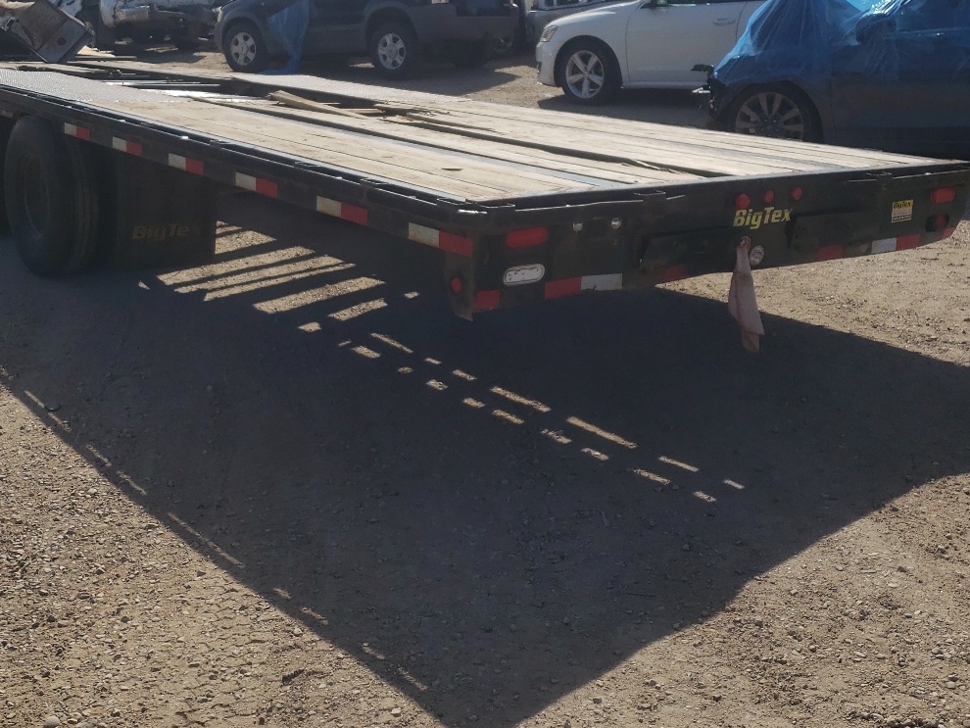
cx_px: 472
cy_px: 216
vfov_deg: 33.9
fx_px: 1177
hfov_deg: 44.8
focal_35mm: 42
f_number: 1.5
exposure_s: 1/5000
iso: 50
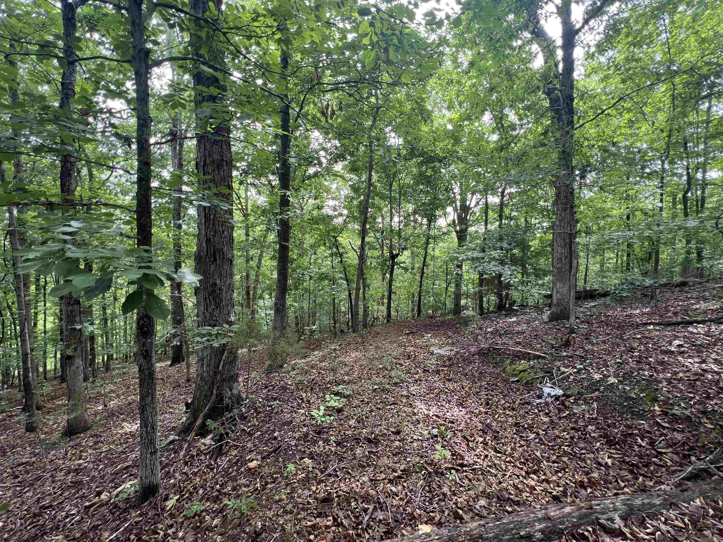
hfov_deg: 106.2
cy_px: 271
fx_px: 272
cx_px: 362
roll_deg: -0.9
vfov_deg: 89.9
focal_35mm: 13
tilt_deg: -4.4
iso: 80
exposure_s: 1/99
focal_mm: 1.57
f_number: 1.8
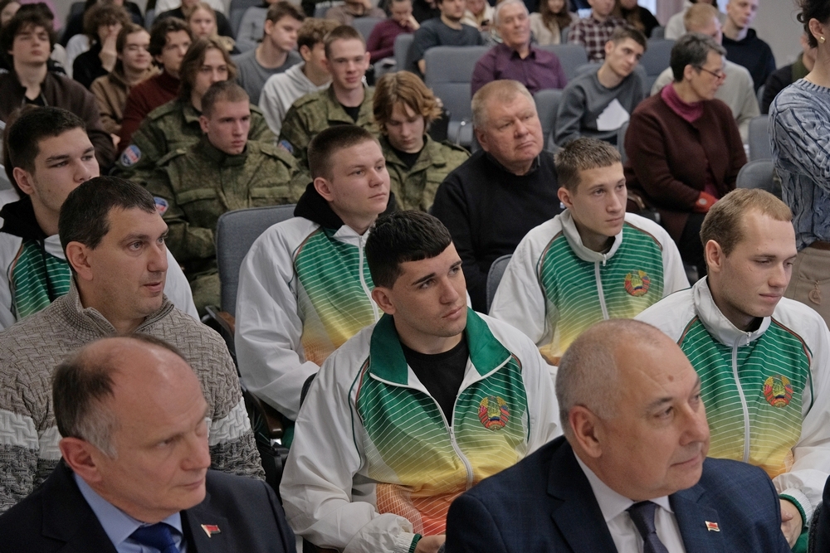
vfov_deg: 20.6
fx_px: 1522
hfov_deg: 30.5
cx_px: 415
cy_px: 276
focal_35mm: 66
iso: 2000
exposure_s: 1/125
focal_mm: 44
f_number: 4
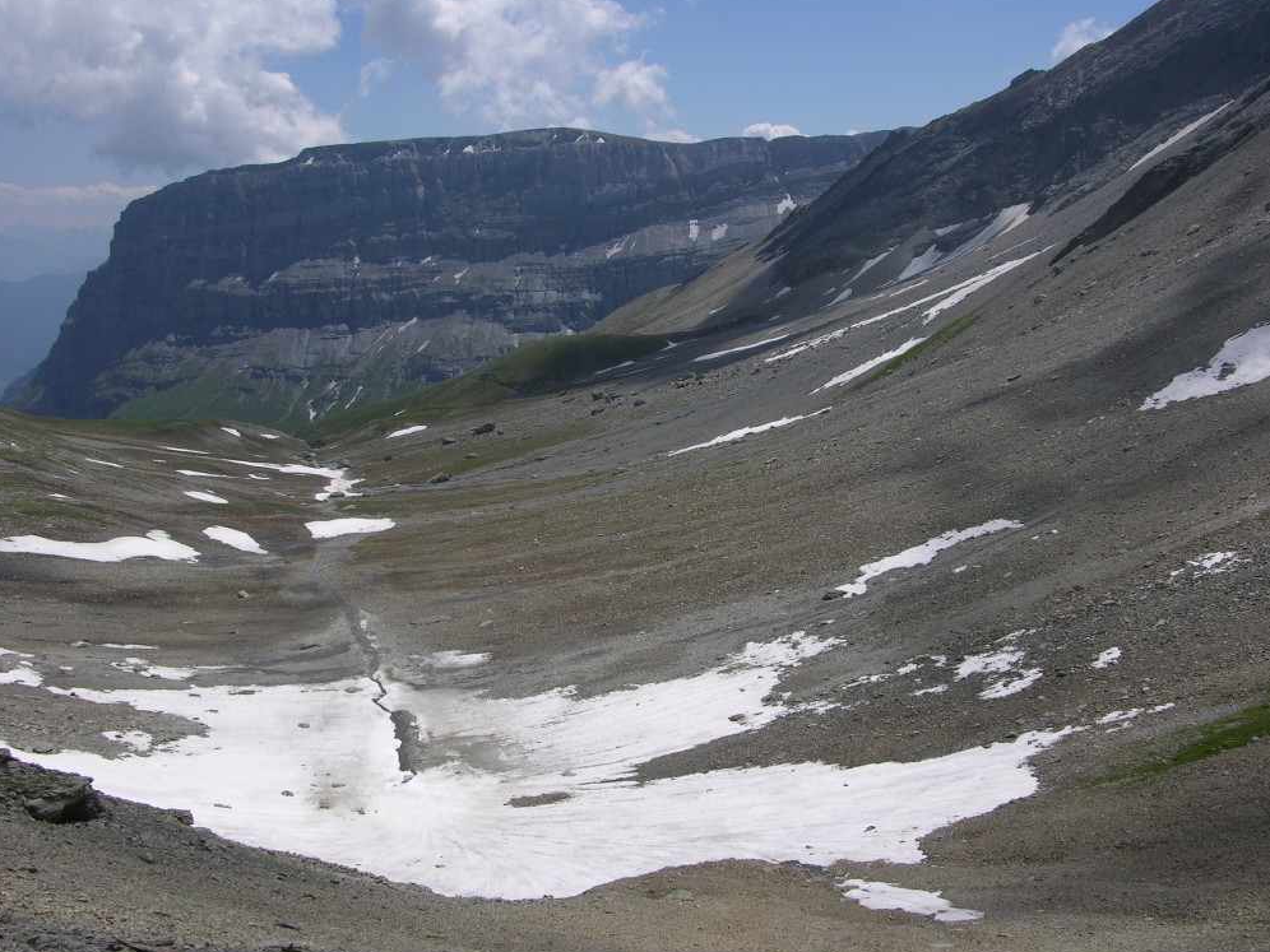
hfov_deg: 51.4
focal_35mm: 36
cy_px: 480
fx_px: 1321
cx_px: 626
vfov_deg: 39.7
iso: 50
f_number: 8
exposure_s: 1/310
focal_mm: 8.9
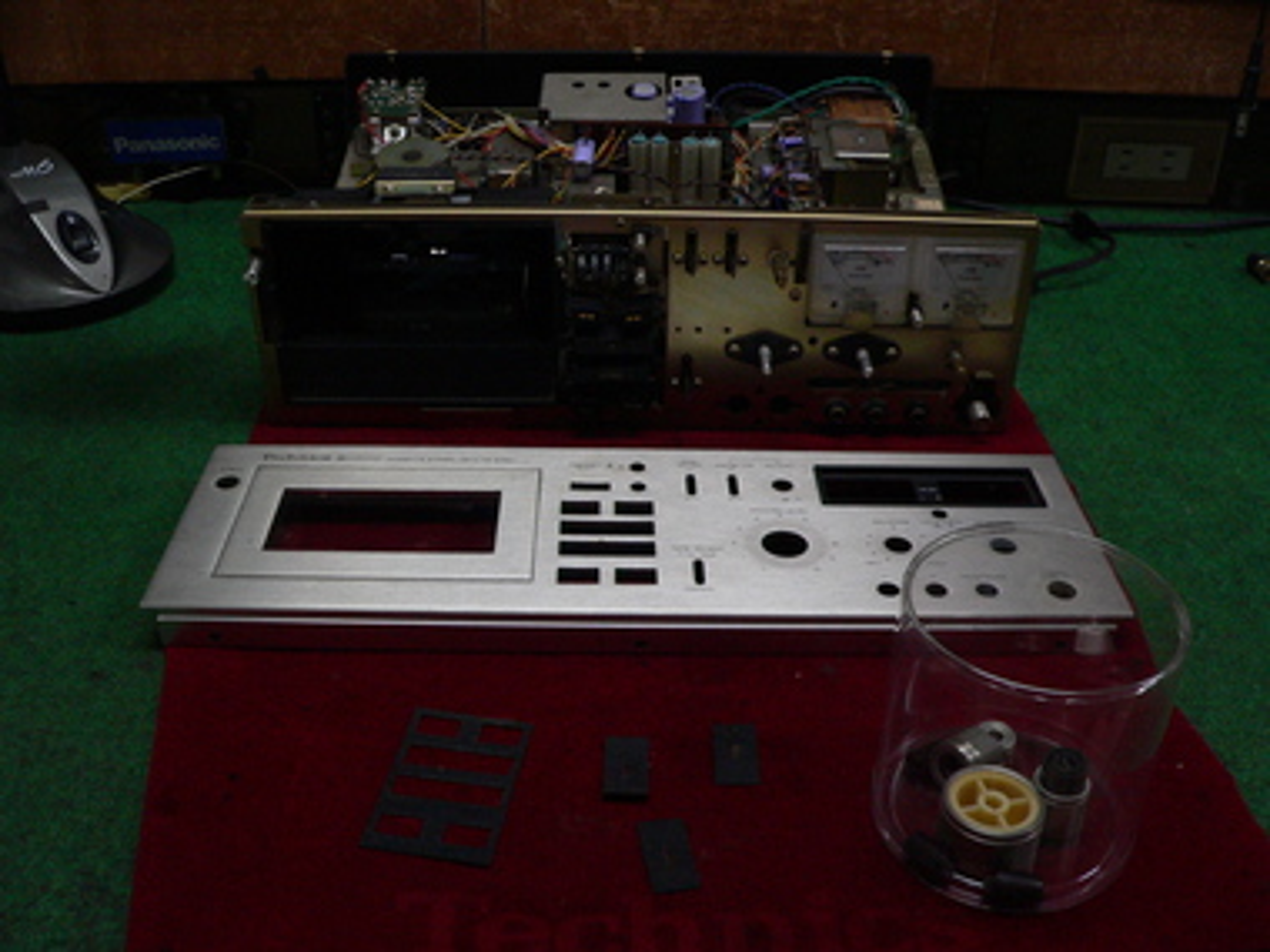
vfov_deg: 39.7
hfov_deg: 51.4
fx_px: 1321
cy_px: 476
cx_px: 635
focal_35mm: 36
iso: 200
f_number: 2.8
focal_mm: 6
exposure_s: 1/40
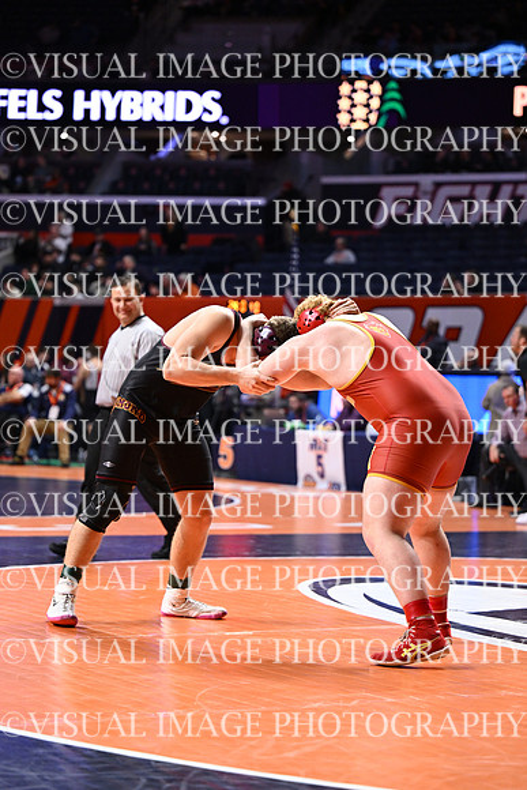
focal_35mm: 92
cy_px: 395
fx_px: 2019
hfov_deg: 14.9
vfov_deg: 22.1
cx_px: 264
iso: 2800
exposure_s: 1/1000
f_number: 2.8
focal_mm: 92
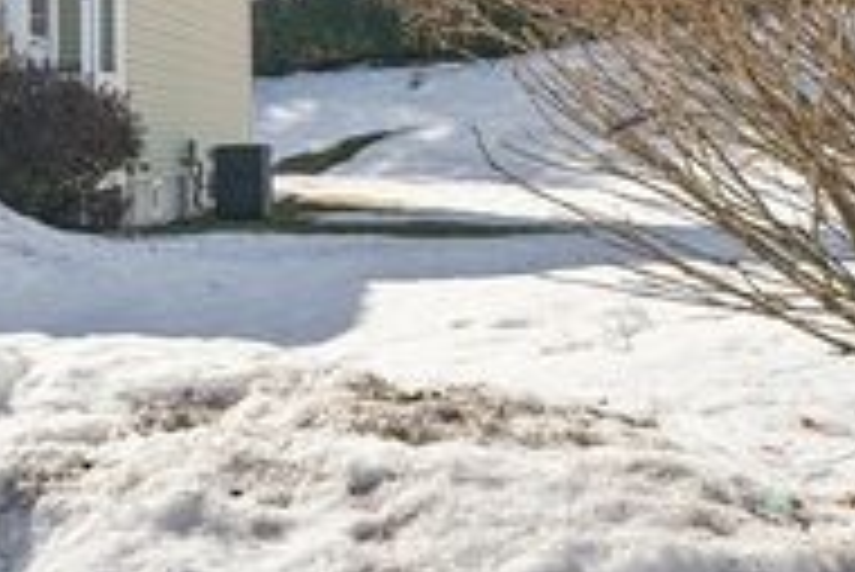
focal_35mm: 84
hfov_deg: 23.9
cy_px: -106
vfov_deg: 15.7
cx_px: 212
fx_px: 1996
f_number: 8
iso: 100
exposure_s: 1/250
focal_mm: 32
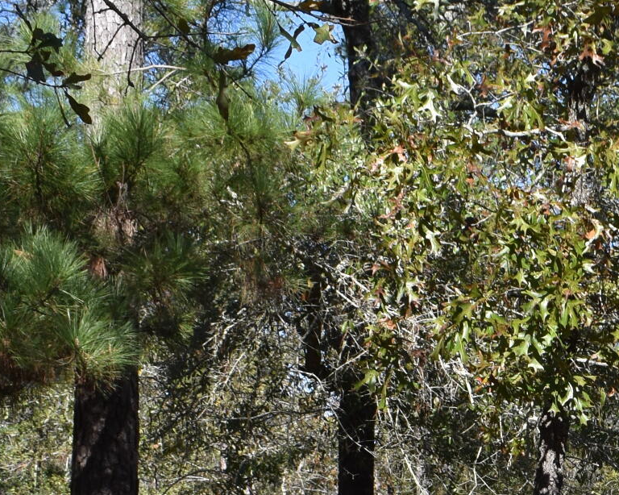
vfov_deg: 14.9
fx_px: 1813
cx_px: 675
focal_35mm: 99
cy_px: 639
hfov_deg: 18.7
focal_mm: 18
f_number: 9
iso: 200
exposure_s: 1/320
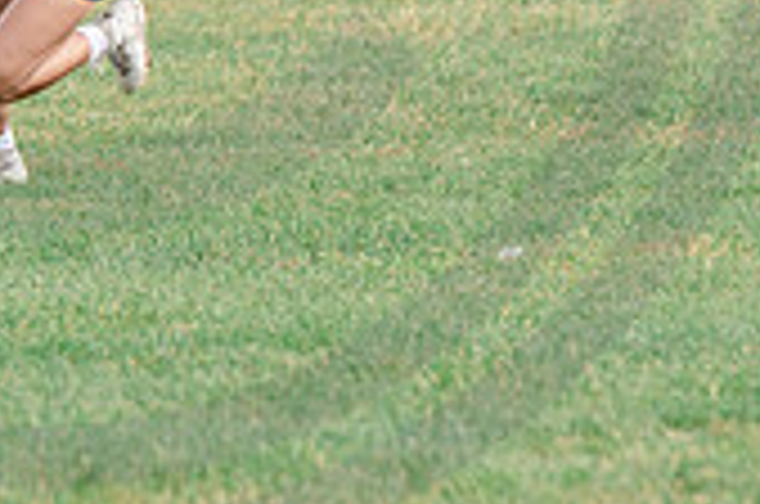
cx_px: 31
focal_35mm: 688
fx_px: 14497
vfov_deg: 2.0
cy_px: -205
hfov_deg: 3.0
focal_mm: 200
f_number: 4.5
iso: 400
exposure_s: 1/1250
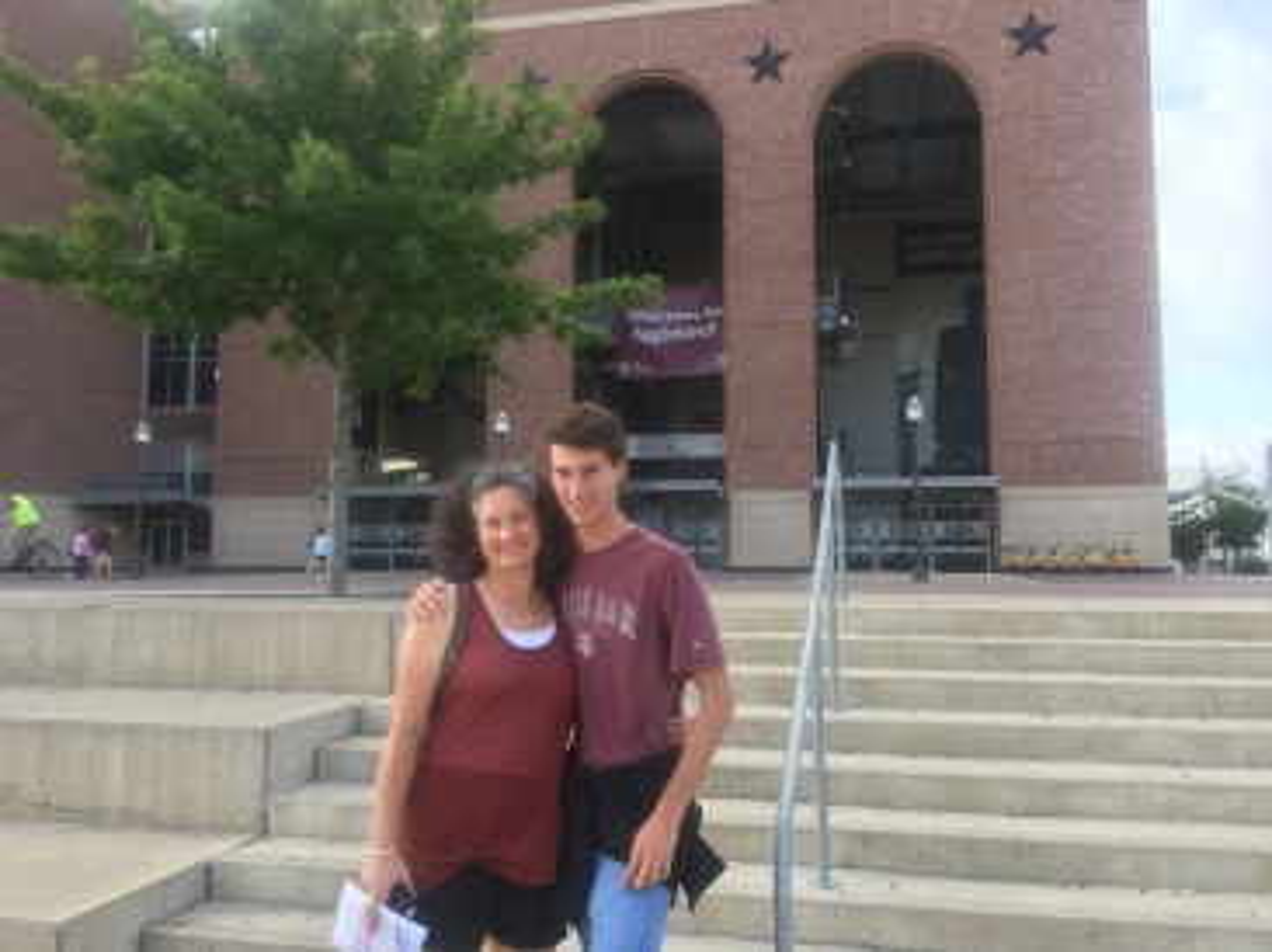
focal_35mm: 29
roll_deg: +0.4
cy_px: 476
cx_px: 636
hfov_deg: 61.7
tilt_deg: +5.4
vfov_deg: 48.2
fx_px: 1065
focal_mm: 4.15
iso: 25
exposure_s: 1/169
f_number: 2.2
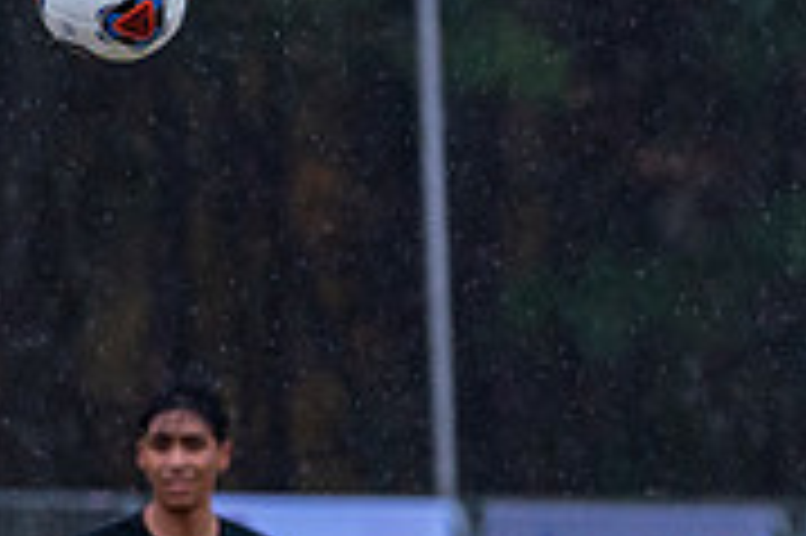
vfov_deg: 1.3
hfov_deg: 1.9
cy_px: 677
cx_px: -256
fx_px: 23844
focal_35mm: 1066
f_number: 5.6
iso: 2500
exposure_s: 1/1000
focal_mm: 241
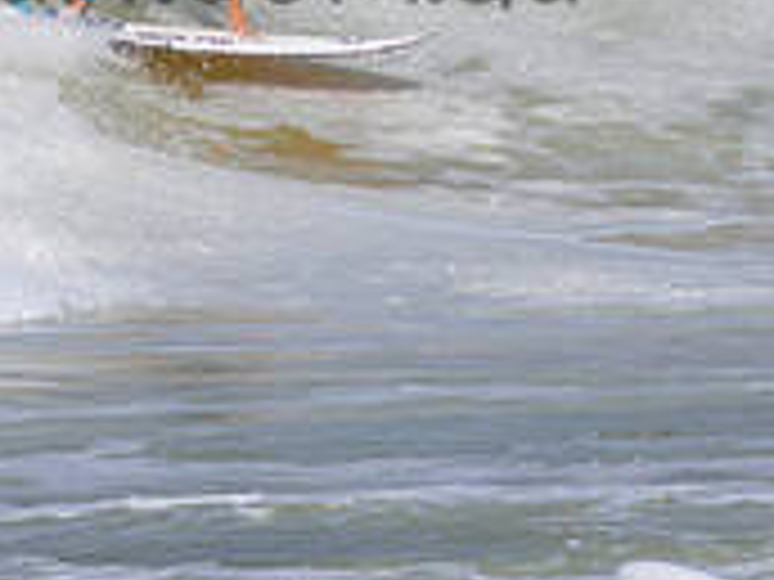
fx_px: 57956
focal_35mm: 2592
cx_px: 104
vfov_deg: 0.6
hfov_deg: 0.8
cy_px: -101
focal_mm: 800
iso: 360
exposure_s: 1/2000
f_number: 11
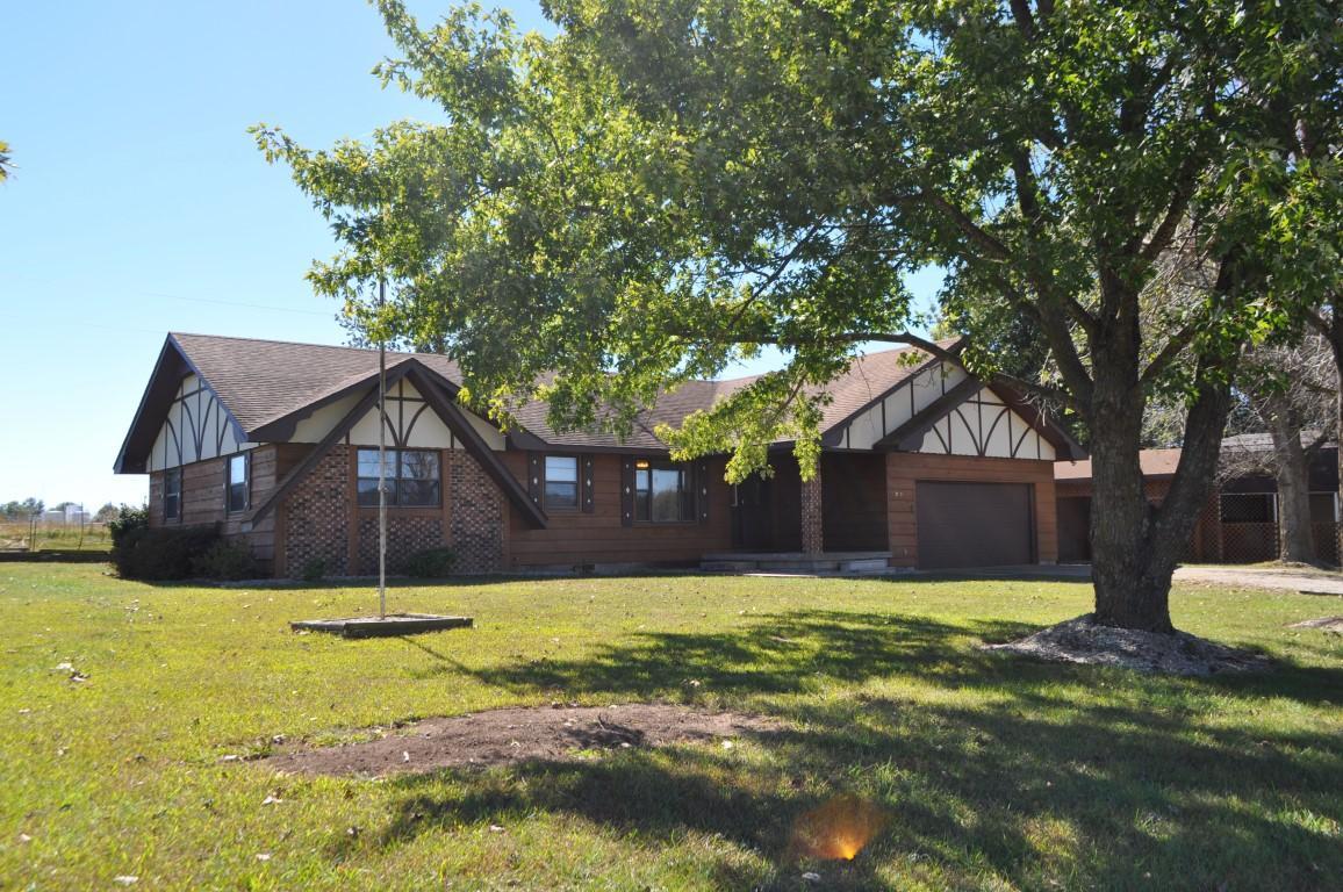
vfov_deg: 43.5
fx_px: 1118
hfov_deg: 62.0
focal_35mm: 30
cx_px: 672
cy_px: 446
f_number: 8
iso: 200
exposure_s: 1/250
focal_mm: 20
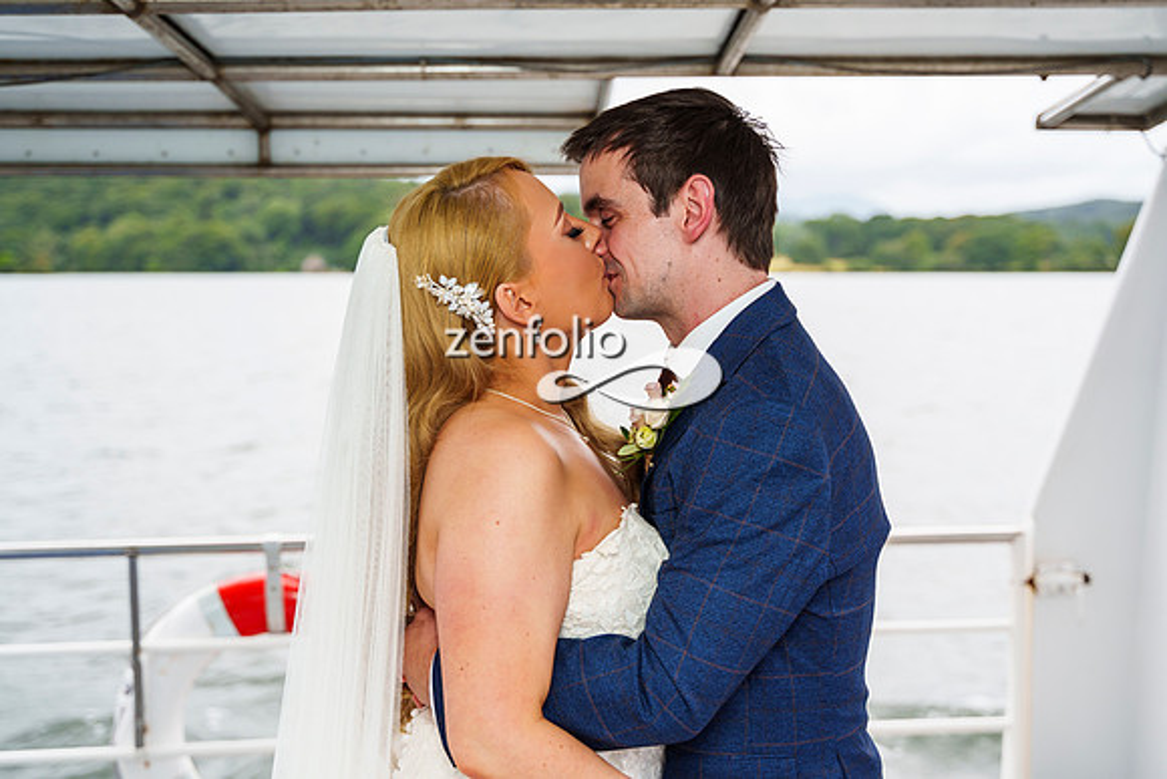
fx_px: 1422
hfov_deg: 44.6
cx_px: 598
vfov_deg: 30.6
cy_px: 384
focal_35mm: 44
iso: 250
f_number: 2.8
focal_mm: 42
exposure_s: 1/250
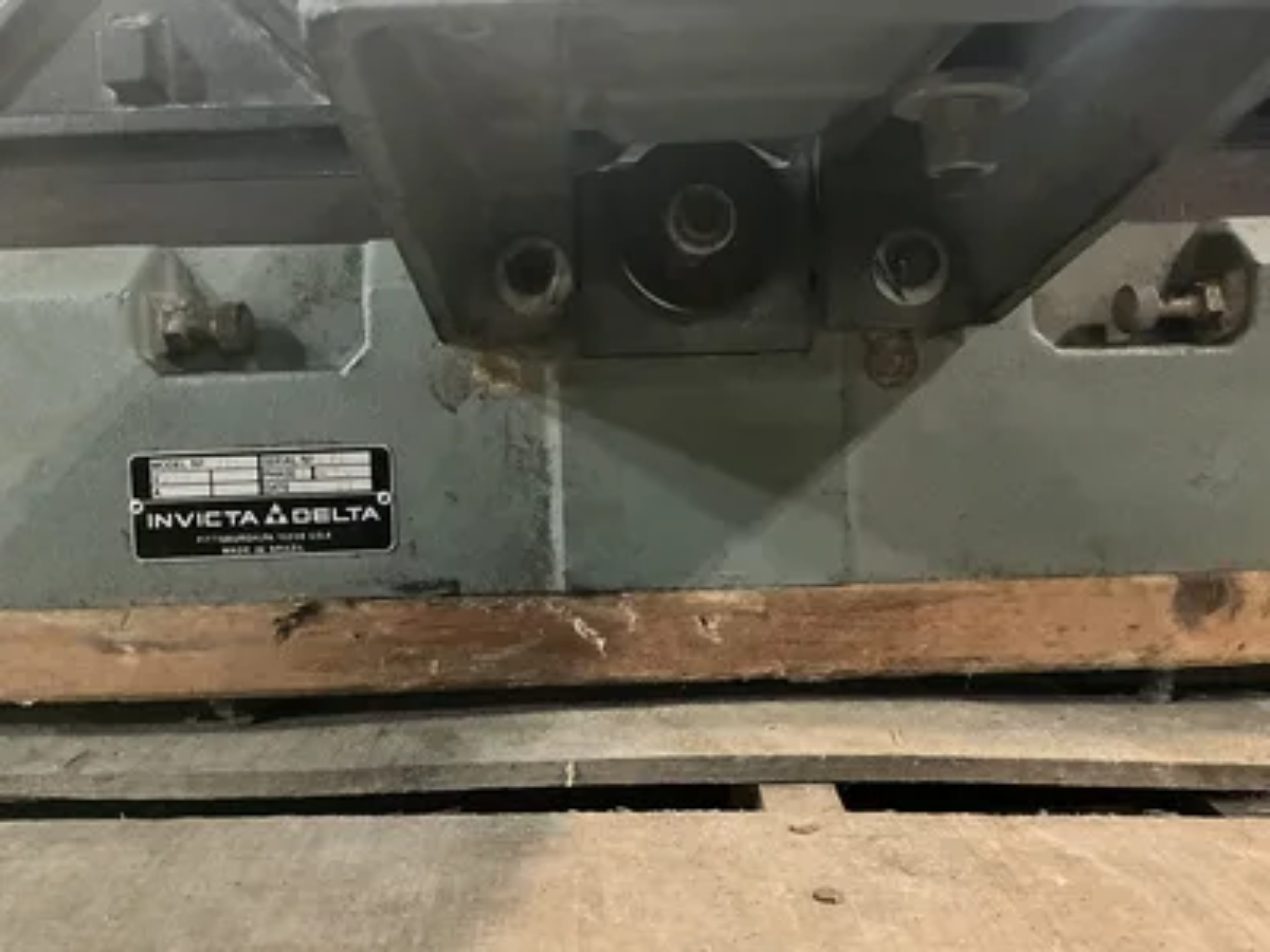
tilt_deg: -8.7
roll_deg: +1.3
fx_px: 1064
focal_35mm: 29
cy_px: 476
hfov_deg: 61.7
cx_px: 635
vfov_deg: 48.2
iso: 640
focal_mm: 3
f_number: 1.8
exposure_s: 1/22
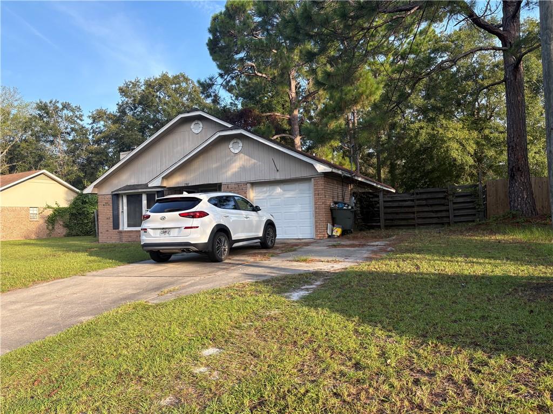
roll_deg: +2.6
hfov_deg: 67.3
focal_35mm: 26
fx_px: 415
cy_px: 207
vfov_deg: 53.1
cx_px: 276
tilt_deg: +2.2
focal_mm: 5.96
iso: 64
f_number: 1.6
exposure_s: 1/673
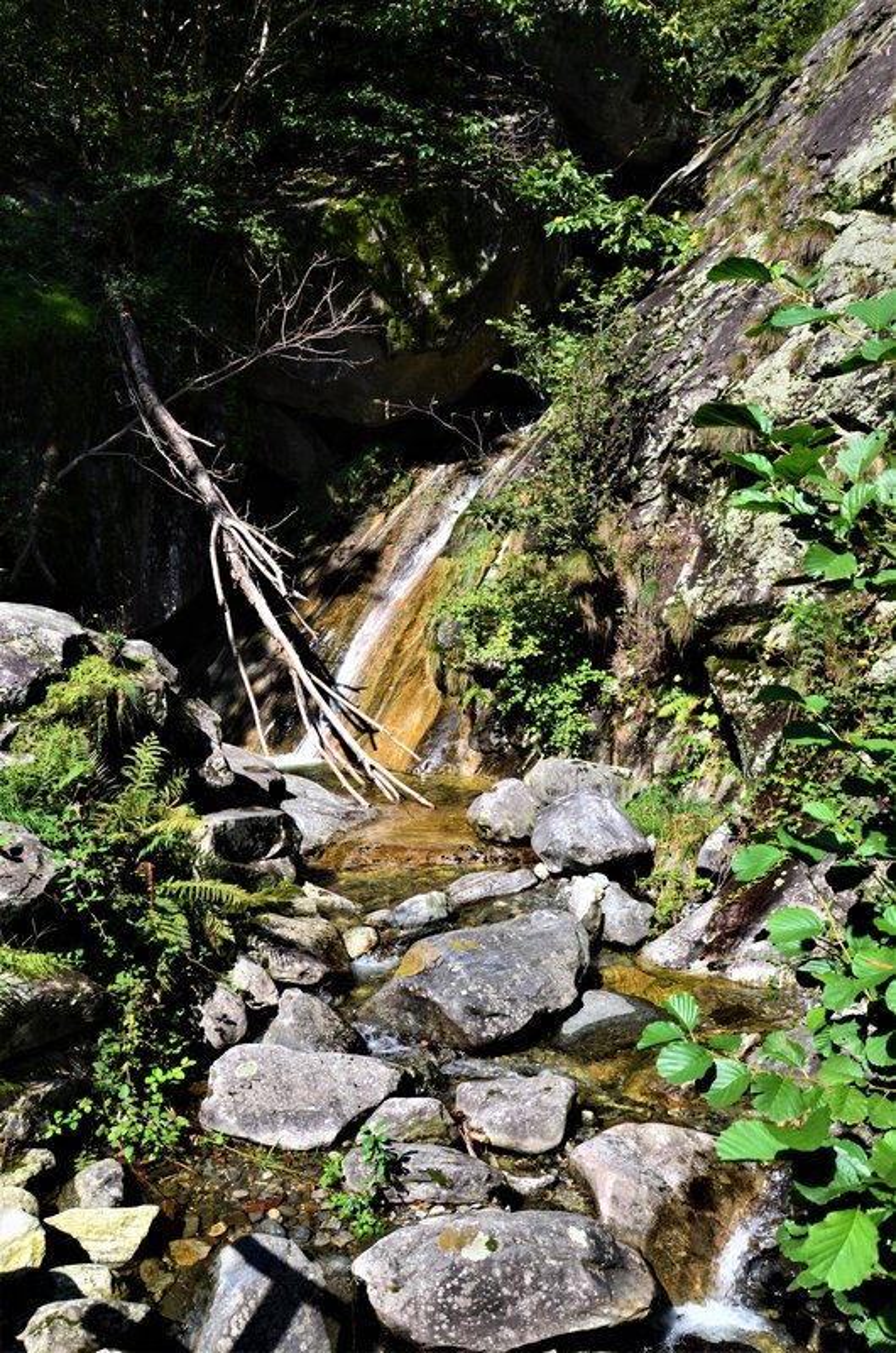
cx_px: 448
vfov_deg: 67.5
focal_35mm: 27
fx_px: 1012
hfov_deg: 47.7
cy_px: 676
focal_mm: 18
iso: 320
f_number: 9
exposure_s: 1/125
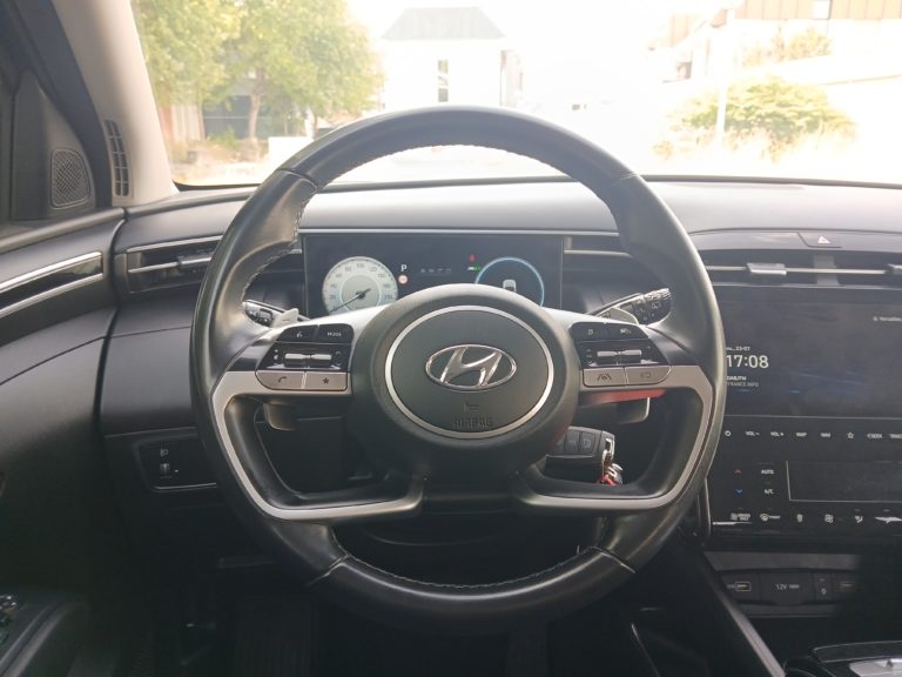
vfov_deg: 53.1
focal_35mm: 26
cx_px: 451
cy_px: 338
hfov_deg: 67.3
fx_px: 677
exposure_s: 1/50
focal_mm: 3.98
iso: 64
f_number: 1.8
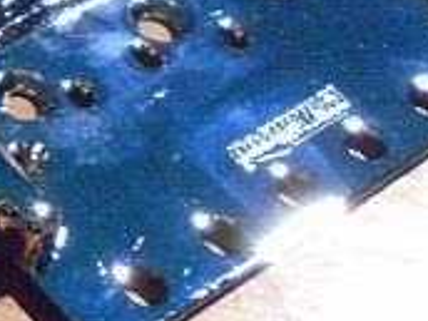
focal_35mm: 117
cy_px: -127
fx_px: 1447
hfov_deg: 14.7
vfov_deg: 12.2
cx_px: -347
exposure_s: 1/20
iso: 800
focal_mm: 4.6
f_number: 3.2
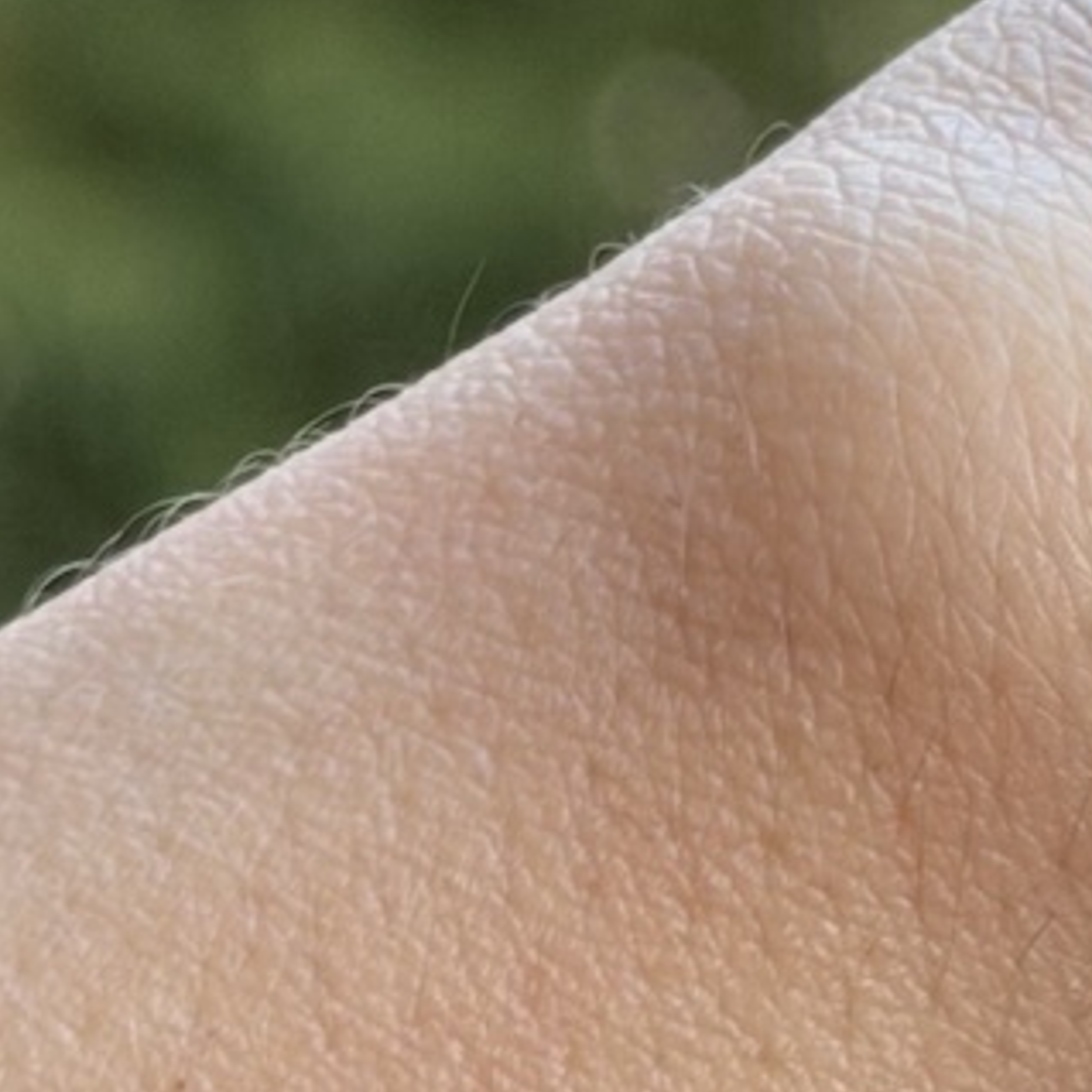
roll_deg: +4.5
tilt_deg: -20.2
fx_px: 7602
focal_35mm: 213
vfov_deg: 8.2
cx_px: 1609
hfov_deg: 8.1
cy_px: 859
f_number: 1.78
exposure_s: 1/220
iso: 64
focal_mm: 6.76
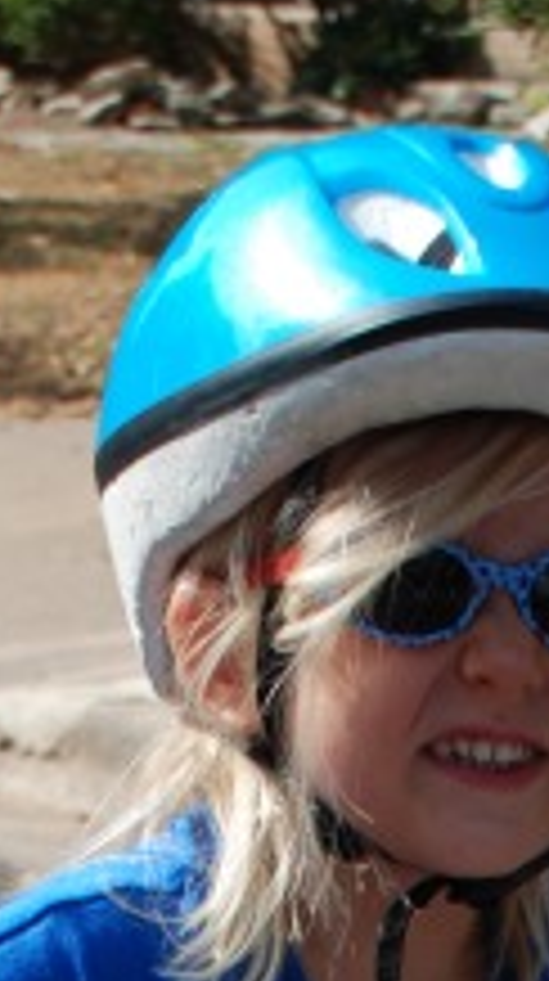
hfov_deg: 5.6
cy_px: 2007
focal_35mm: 214
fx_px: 5568
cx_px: 518
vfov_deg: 9.4
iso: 100
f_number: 7.1
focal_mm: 31
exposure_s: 1/200
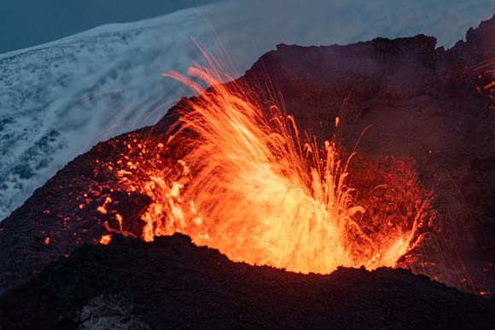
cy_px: 165
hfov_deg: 5.2
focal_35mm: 400
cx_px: 248
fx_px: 5501
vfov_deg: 3.4
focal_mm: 400
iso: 100
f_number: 18
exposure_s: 1/1.67
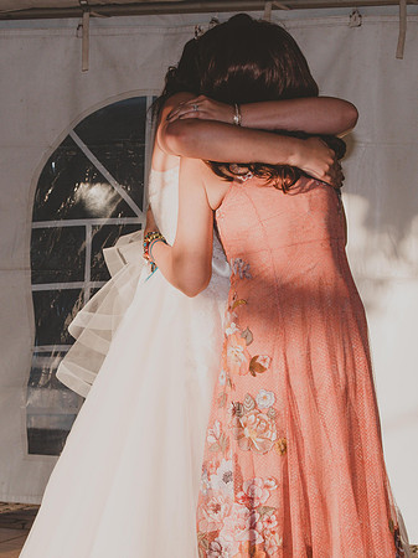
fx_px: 2119
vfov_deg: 15.0
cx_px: 108
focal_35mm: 131
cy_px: 250
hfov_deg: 11.2
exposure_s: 1/200
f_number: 11
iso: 100
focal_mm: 55
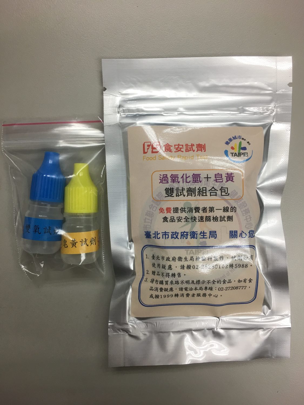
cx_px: 152
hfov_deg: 48.2
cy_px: 202
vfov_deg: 61.7
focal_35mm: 29
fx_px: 340
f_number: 2.2
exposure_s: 1/40
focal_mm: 4.15
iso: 32
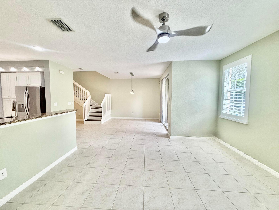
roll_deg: -0.1
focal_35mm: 14
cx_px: 140
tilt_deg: -3.7
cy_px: 105
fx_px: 113
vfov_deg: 85.7
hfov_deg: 102.1
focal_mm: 2.22
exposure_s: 1/157
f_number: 2.2
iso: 64
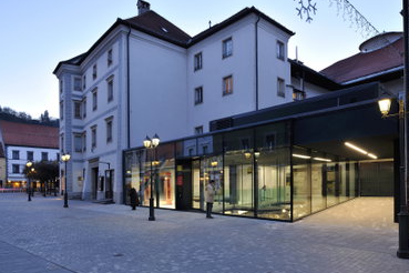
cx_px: 195
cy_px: 144
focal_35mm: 26
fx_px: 295
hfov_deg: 69.4
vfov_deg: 49.5
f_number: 10
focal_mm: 24
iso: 100
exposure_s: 1.3
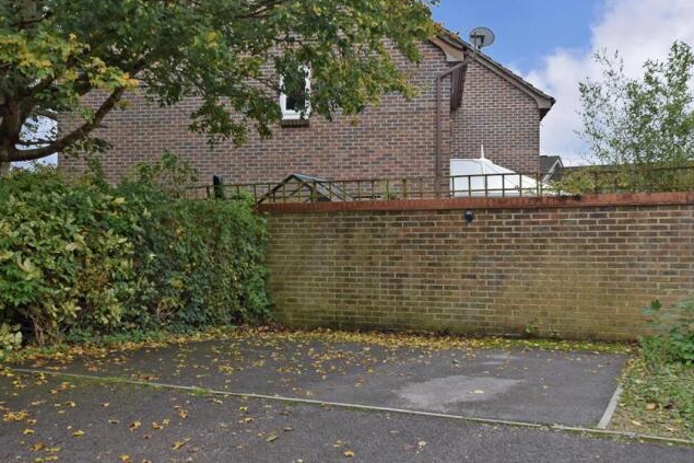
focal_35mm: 31
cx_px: 345
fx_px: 597
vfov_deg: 42.3
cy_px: 230
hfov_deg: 60.3
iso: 400
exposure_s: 1/320
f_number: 8
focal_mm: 20
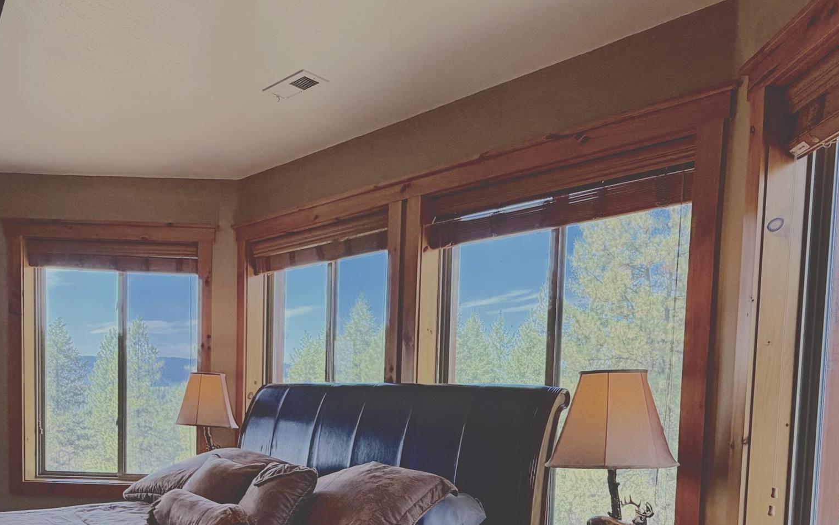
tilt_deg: -3.9
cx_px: 401
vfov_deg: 39.7
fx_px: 686
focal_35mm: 30
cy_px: 440
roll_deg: -1.7
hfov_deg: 62.9
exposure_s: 1/120
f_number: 2.2
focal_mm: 2.22
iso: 100
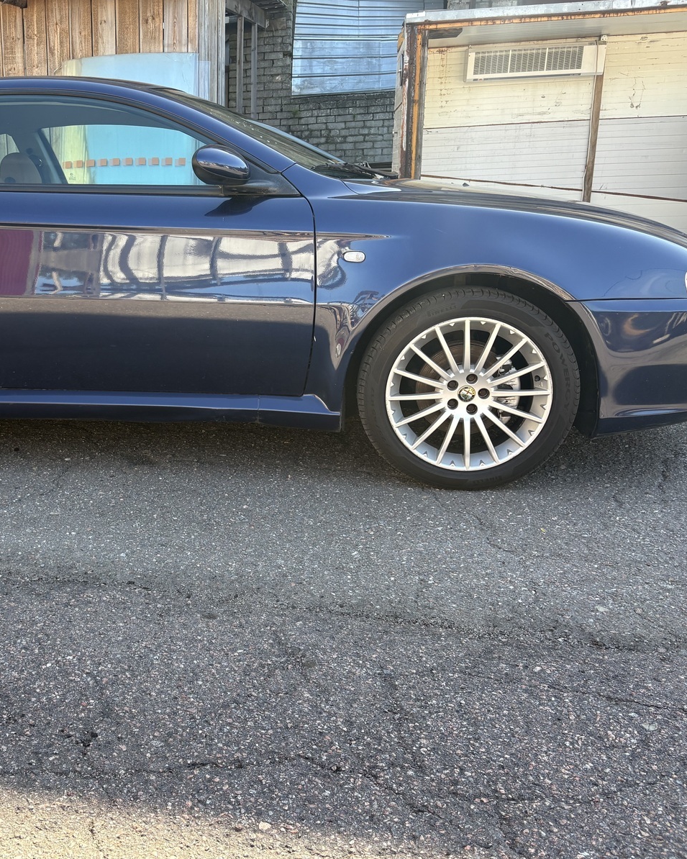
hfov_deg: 41.5
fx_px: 864
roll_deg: +2.6
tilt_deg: -14.1
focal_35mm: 34
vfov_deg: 52.8
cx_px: 137
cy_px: 430
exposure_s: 1/307
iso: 40
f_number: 1.6
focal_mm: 5.96
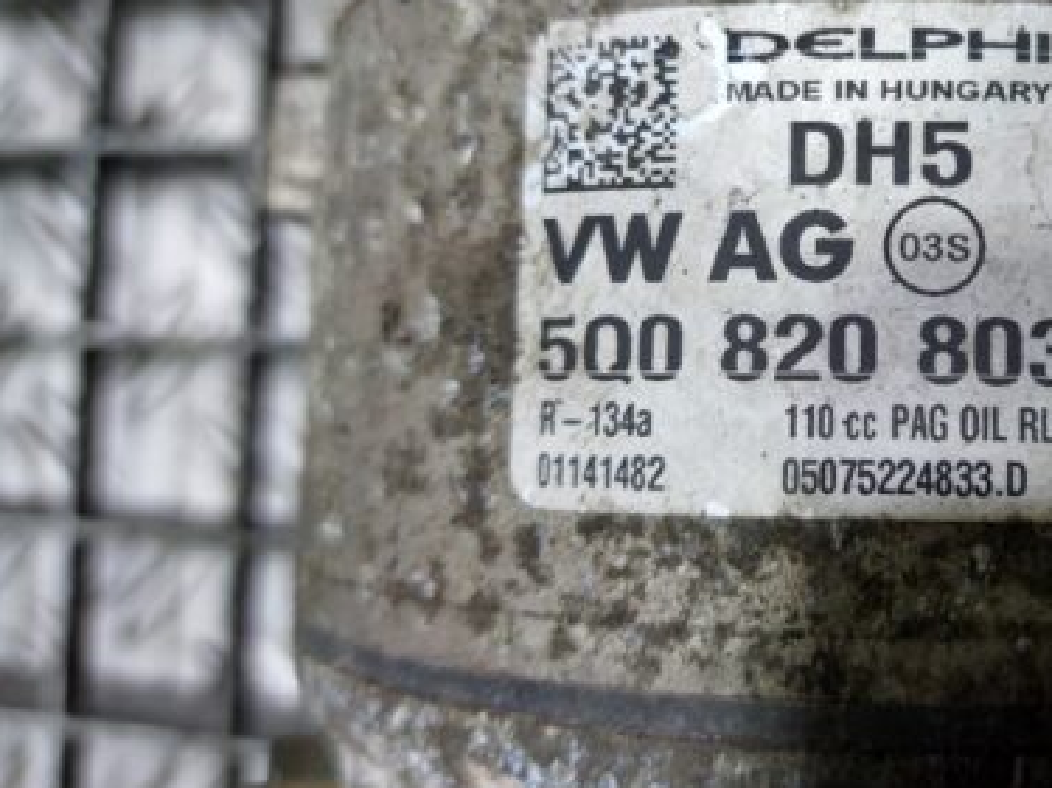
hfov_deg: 44.6
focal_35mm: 40
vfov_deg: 35.7
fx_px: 1215
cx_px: 839
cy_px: 289
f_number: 1.8
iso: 100
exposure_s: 1/50
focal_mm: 5.23
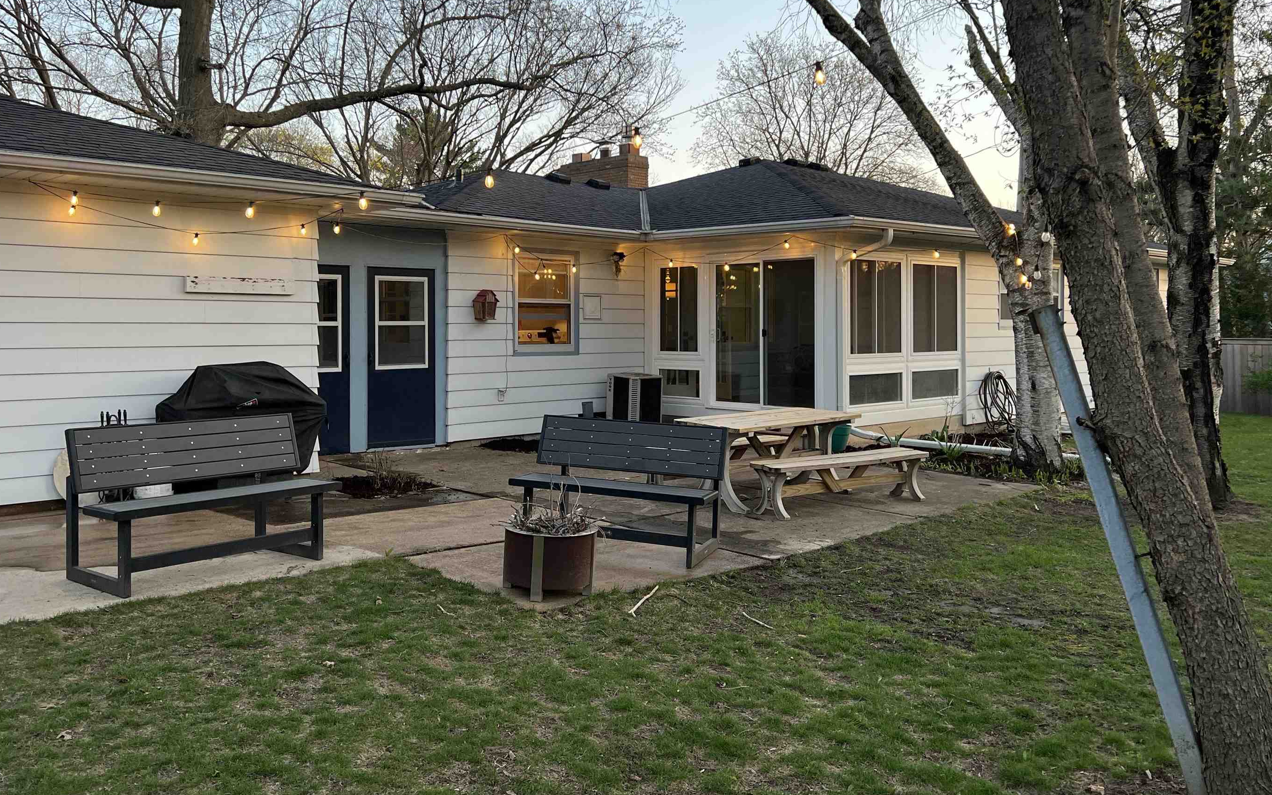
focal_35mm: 31
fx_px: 1075
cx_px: 619
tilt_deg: -0.1
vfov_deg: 40.4
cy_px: 314
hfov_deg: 61.2
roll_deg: +0.3
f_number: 1.5
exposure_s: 1/120
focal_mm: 5.7
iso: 100
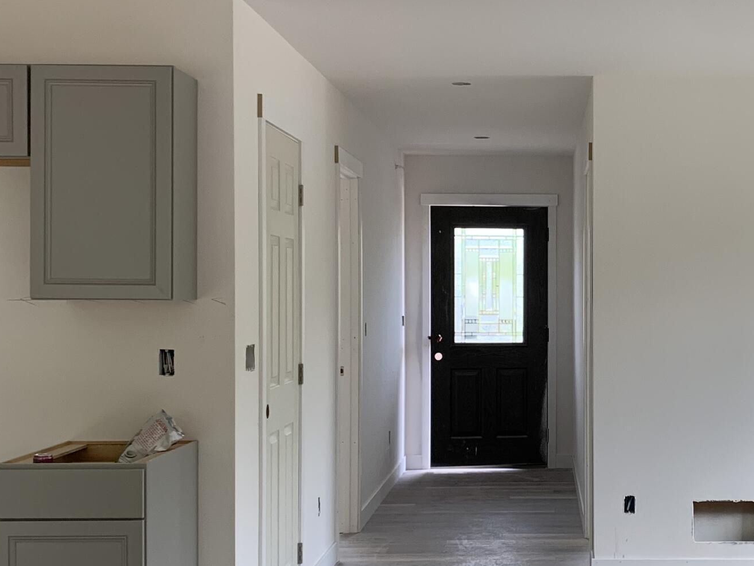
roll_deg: -0.6
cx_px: 583
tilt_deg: -0.3
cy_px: 320
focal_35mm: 59
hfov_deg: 32.0
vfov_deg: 24.8
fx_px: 1285
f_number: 1.8
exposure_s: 1/121
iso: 80
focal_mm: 4.25
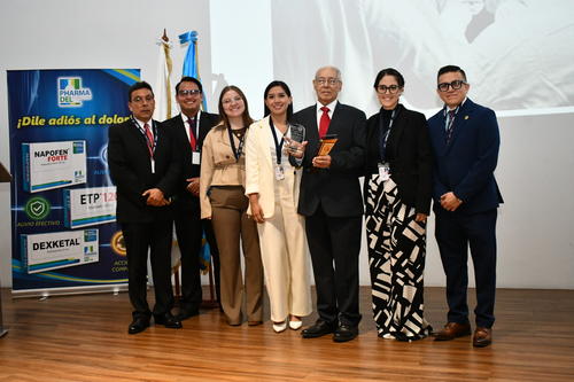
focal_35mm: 40
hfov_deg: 48.5
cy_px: 191
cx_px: 287
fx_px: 638
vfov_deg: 33.4
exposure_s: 1/60
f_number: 4
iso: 3200
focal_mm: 27
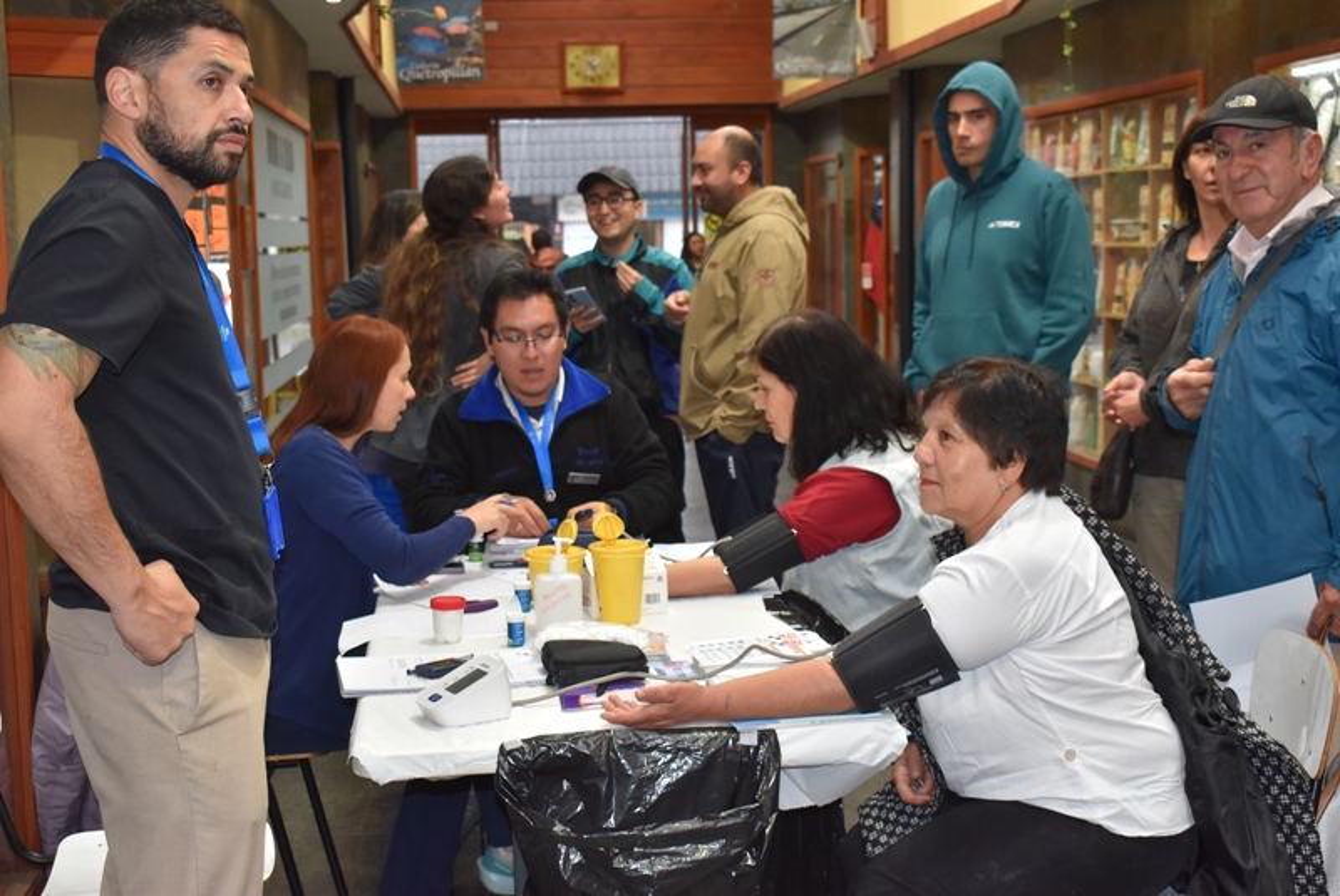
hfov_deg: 41.1
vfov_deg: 28.1
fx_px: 1788
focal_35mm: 48
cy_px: 448
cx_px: 670
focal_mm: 32
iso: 800
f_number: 5.6
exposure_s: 1/125
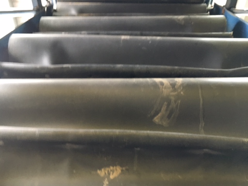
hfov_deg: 61.7
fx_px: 208
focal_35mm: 29
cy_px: 93
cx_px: 124
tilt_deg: +52.4
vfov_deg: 48.2
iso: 250
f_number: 2.2
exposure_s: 1/17
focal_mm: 4.15
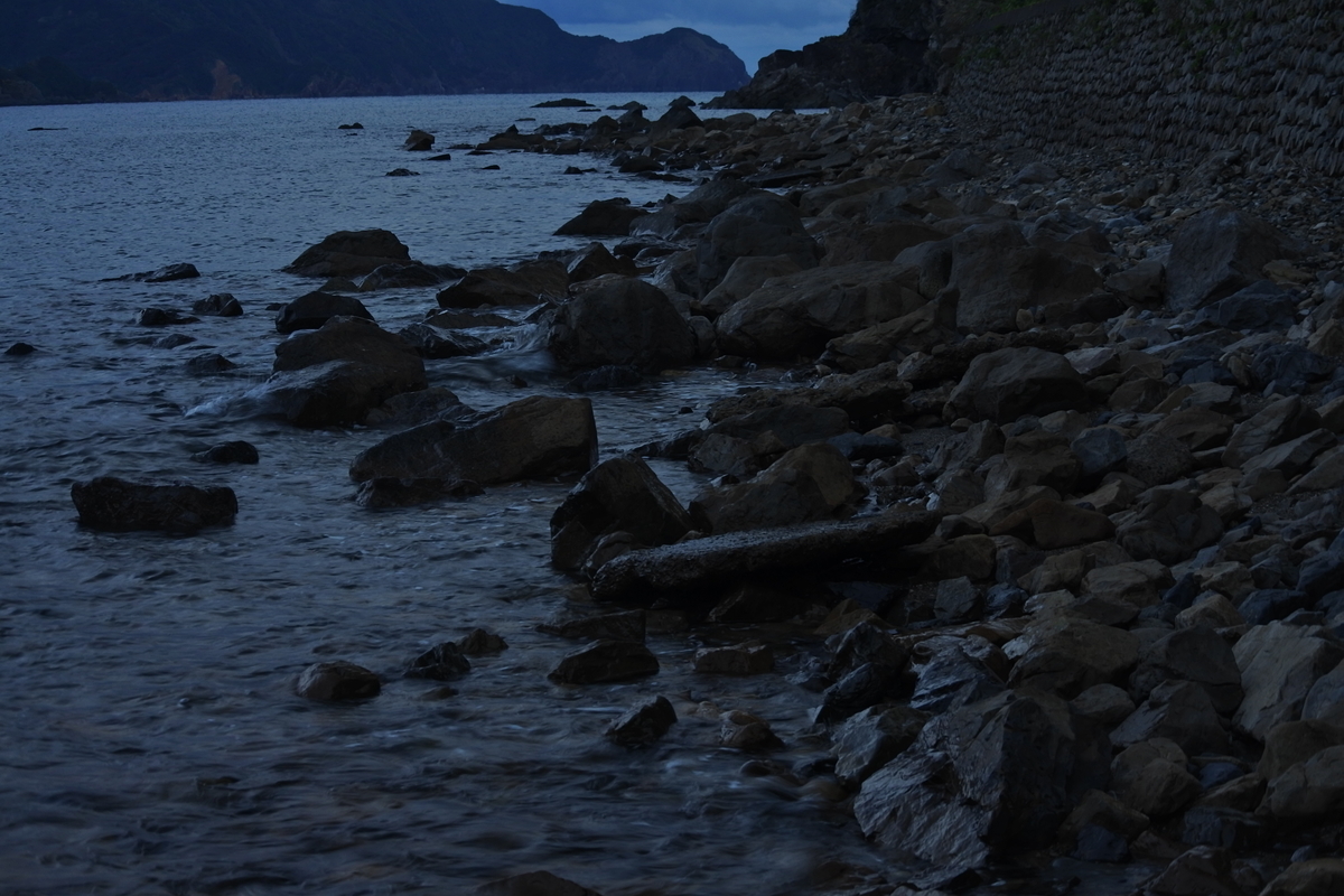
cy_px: 448
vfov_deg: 16.9
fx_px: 3024
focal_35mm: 81
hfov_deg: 25.1
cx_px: 672
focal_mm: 30
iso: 160
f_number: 4
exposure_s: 1/10
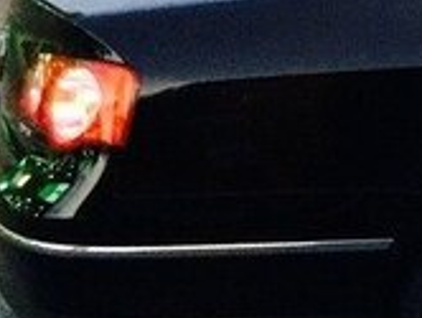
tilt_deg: -14.8
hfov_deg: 14.7
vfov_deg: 12.9
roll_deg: +2.0
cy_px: 98
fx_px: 1404
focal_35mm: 115
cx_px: 791
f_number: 2.2
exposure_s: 1/17
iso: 500
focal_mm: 4.15
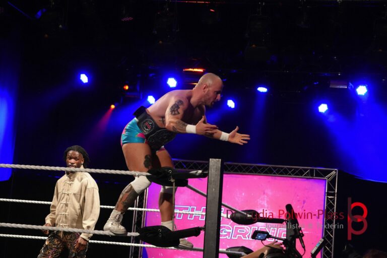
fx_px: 1161
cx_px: 194
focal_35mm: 108
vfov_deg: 12.7
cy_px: 129
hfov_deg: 18.9
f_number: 5
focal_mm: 72
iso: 6400
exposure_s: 1/160
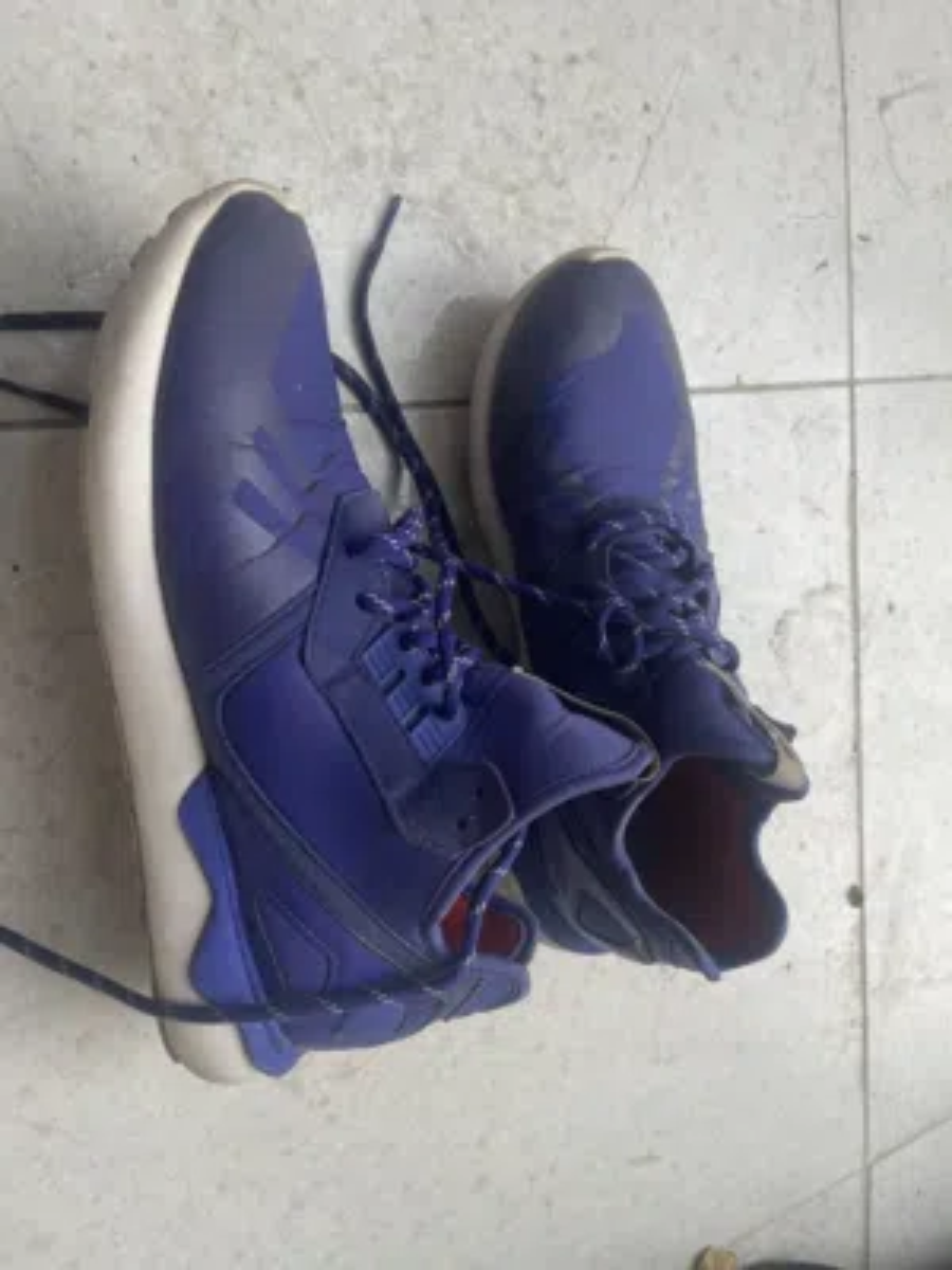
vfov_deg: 69.4
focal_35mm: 25
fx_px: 917
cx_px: 476
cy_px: 635
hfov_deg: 54.9
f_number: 1.6
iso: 160
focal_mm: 5.1
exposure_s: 1/50
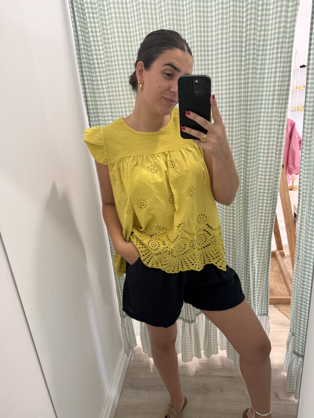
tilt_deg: -19.4
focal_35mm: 24
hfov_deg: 56.8
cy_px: 209
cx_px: 157
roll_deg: +5.4
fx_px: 290
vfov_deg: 71.6
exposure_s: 1/107
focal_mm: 6.76
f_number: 1.78
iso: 200
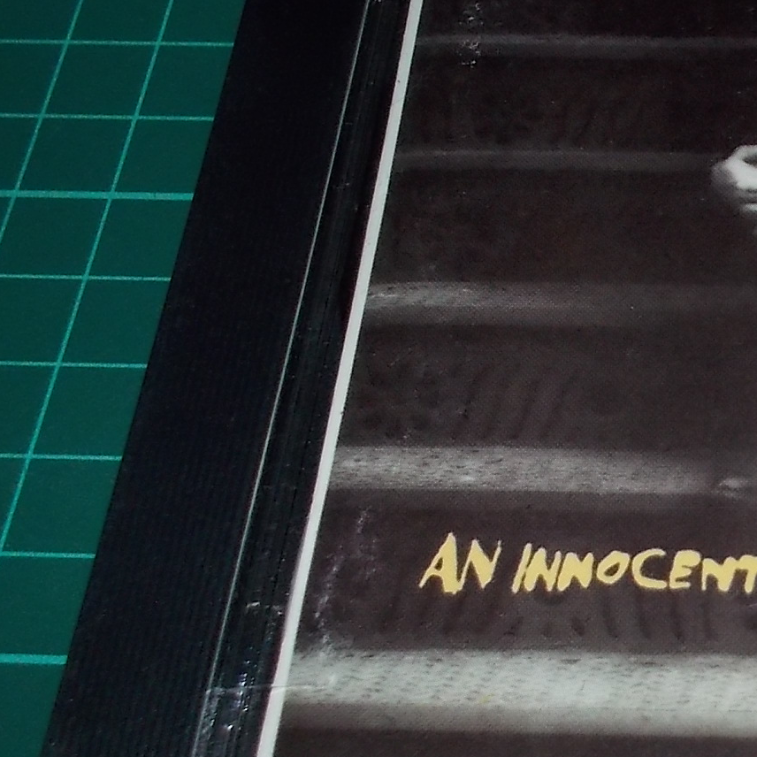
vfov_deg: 25.4
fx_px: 1682
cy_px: 349
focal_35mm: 68
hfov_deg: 23.4
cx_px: 888
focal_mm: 4.1
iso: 200
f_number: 3.3
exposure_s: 1/30
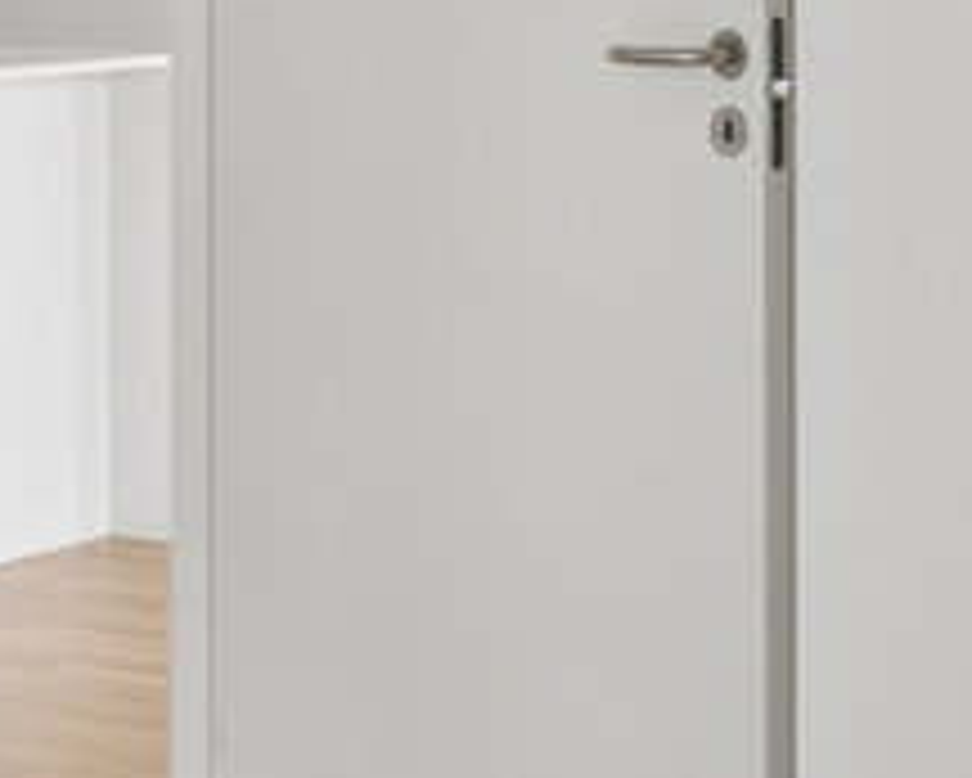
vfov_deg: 11.2
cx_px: 418
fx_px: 3899
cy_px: -173
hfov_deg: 14.2
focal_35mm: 135
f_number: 8
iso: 200
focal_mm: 13
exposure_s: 1/15
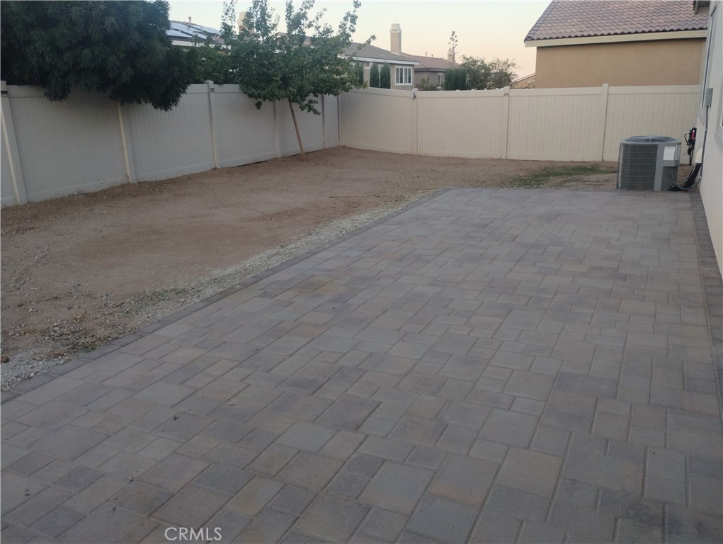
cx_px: 362
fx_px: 585
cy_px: 272
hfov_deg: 63.4
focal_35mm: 28
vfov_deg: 49.8
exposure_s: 1/120
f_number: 1.8
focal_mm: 4.27
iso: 238
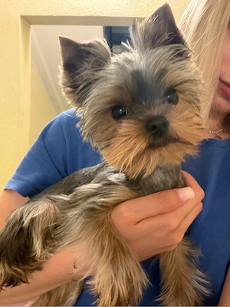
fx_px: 266
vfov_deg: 60.0
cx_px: 115
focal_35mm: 30
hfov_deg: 46.8
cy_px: 154
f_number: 1.9
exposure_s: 1/25
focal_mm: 2.71
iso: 400
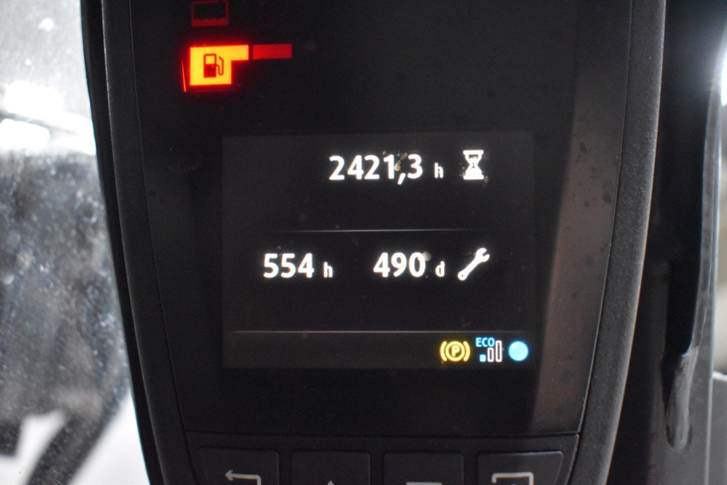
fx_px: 818
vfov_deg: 33.0
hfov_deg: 47.9
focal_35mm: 40
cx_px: 364
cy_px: 242
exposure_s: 1/60
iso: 7200
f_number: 4
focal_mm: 27
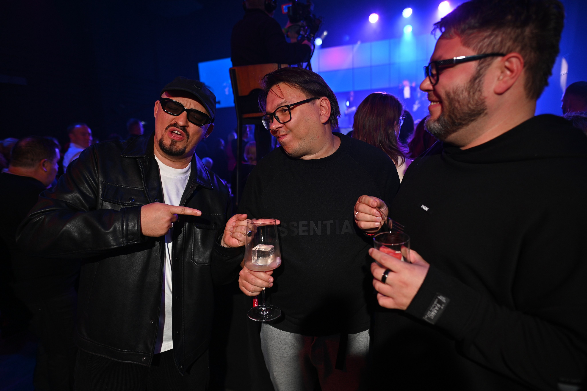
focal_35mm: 20
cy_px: 196
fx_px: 326
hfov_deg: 84.0
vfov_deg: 61.9
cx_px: 294
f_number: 2.5
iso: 160
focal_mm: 20
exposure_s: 1/200
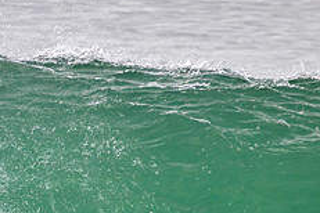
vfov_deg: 0.7
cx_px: 58
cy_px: 250
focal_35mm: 2012
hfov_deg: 1.0
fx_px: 17883
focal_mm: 800
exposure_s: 1/2000
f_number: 11
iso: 1100
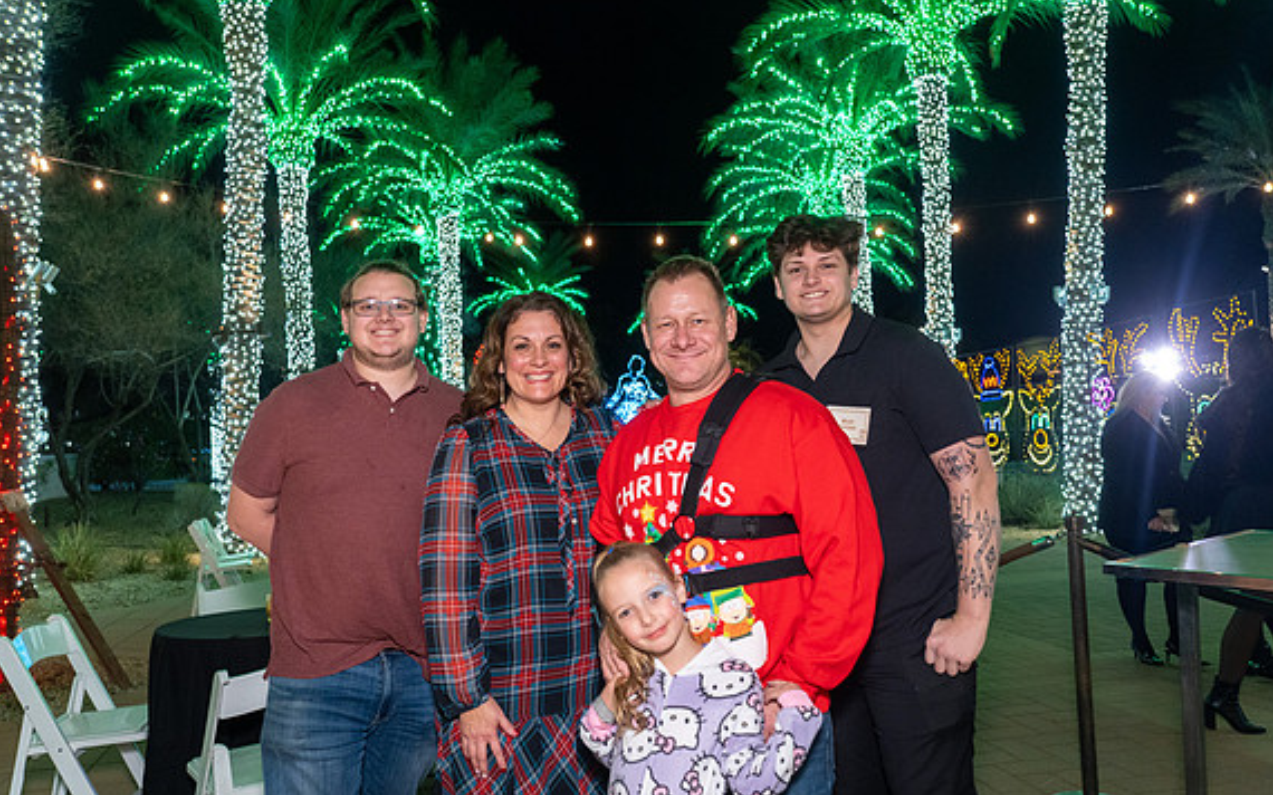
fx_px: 971
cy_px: 372
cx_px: 639
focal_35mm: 28
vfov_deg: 44.5
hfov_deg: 66.5
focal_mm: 27
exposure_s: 1/50
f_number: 4
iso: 3200
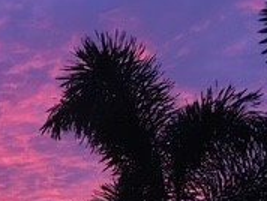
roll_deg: -0.6
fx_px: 803
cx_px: -160
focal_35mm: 104
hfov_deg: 16.7
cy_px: 186
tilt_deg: +13.3
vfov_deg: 14.1
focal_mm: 4.15
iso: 80
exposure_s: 1/30
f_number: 2.2
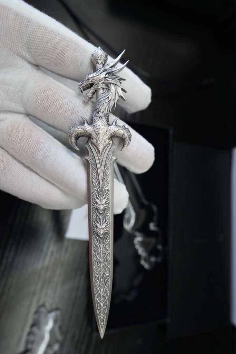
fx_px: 221
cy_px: 177
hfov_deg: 56.2
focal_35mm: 22
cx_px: 118
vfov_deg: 77.3
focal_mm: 15
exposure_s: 1/60
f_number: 3.5
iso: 640
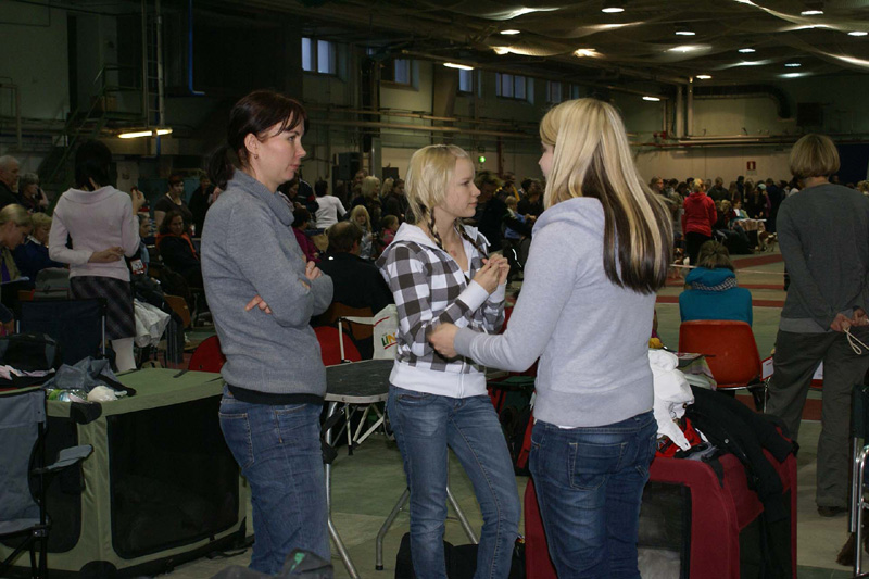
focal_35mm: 52
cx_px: 434
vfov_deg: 25.7
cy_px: 290
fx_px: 1267
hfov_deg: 37.9
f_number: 5.6
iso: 400
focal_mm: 35
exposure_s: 1/60
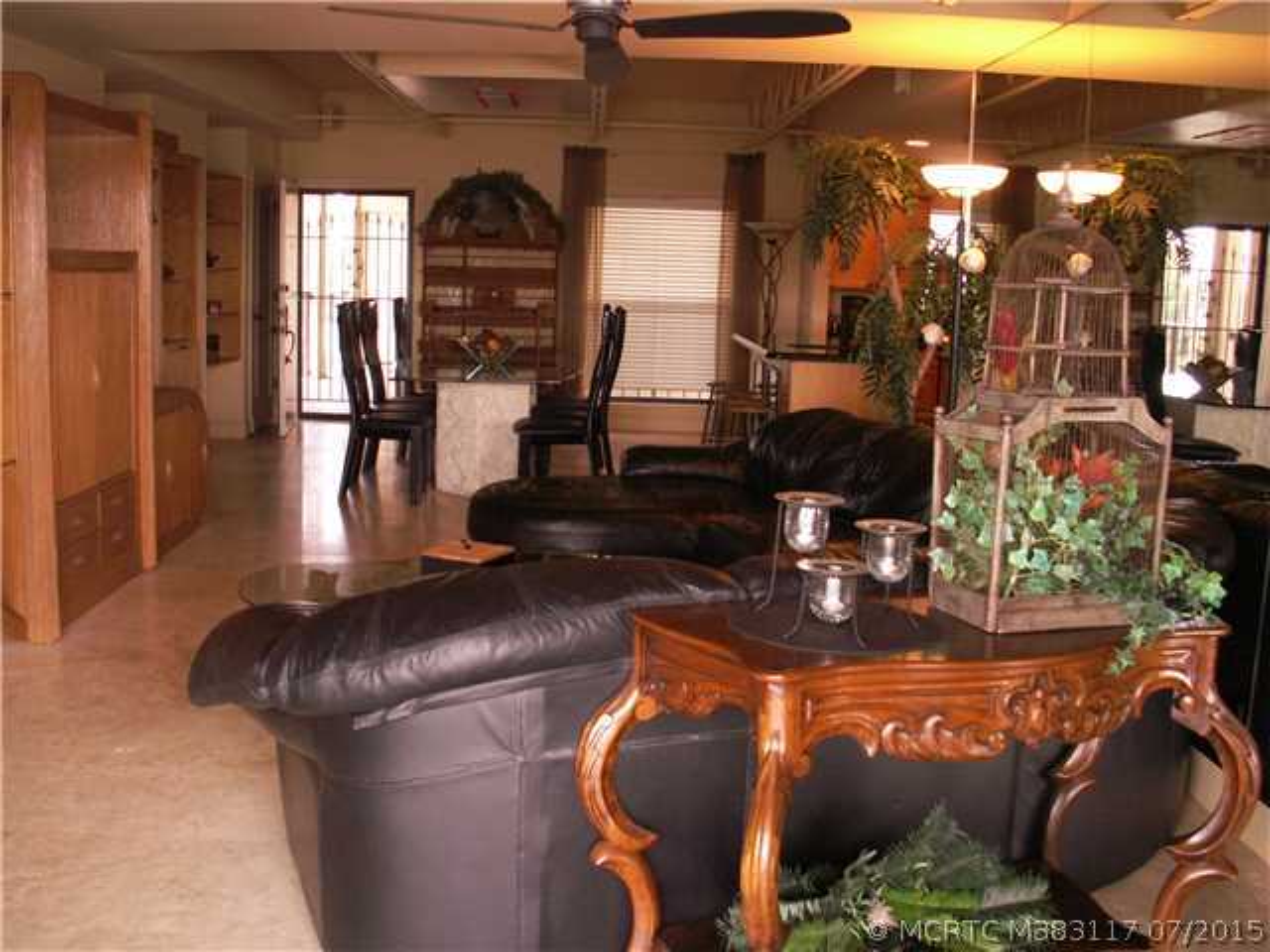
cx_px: 635
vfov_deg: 40.7
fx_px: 1284
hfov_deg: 52.6
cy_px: 476
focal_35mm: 35
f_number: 2.8
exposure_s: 1/40
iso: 160
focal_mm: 5.86
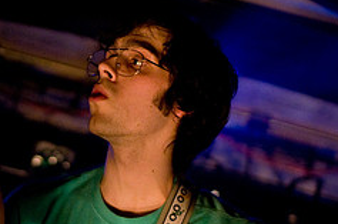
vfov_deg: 12.4
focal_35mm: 110
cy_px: 175
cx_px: 60
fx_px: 1031
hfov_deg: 18.4
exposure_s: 1/100
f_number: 1.6
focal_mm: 30
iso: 800
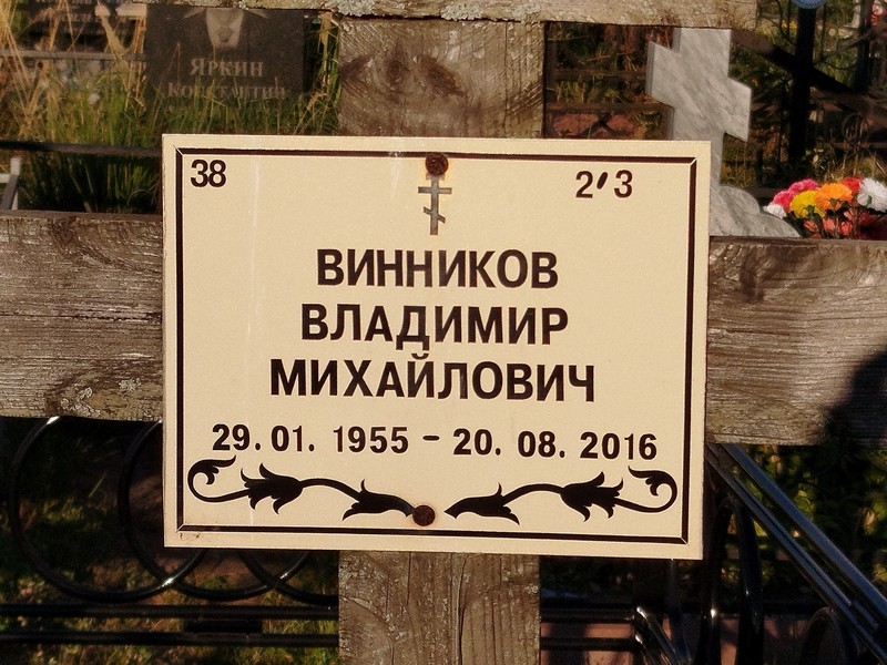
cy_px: 332
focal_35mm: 41
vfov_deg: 35.1
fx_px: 1051
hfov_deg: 45.8
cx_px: 444
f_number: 1.7
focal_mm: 5.31
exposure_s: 1/1052
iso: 50
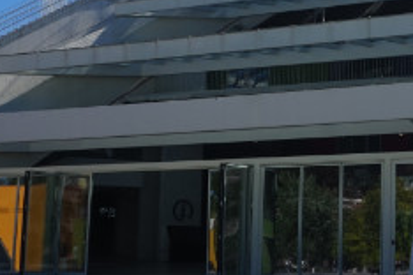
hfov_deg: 23.1
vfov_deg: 16.6
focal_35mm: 82
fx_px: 941
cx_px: 469
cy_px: 110
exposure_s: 1/125
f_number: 14
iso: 100
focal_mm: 16
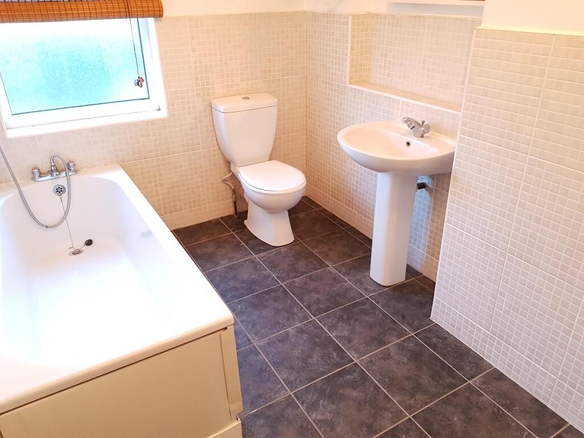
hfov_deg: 67.3
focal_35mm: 26
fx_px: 439
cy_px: 219
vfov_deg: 53.1
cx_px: 292
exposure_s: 1/25
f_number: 1.7
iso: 250
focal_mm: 4.2
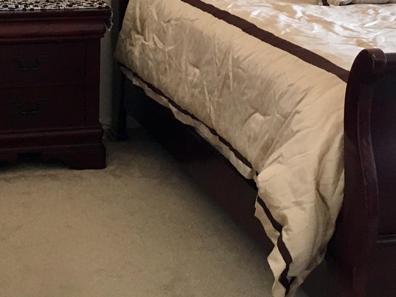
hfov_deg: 22.4
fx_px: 995
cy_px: -45
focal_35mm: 87
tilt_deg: -8.6
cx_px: 131
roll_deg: -0.2
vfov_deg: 16.4
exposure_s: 1/30
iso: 80
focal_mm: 4.15
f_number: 2.2
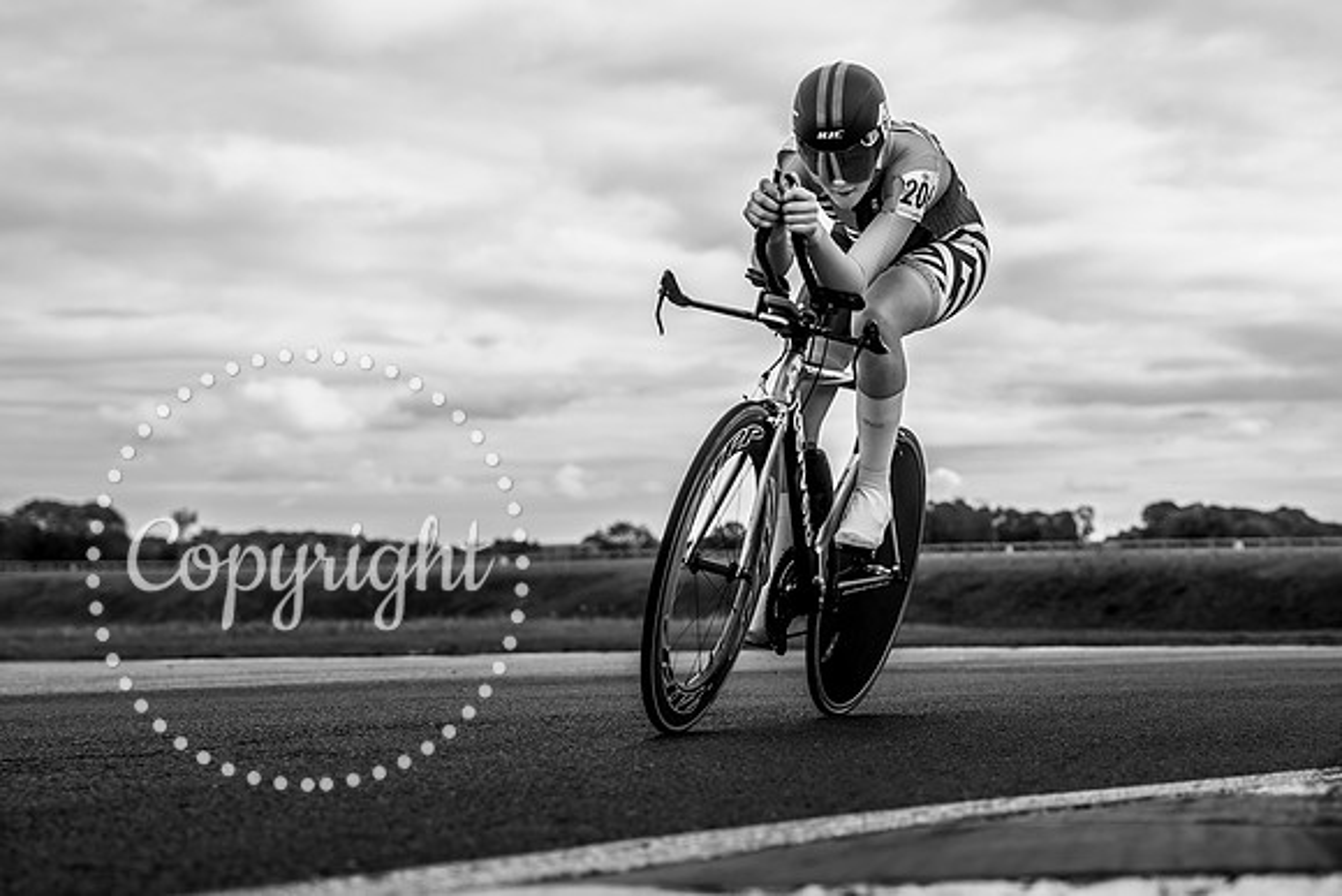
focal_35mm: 88
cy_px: 424
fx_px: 3263
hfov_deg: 23.2
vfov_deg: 15.6
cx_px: 880
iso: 100
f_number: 3.5
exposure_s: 1/1000
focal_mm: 62
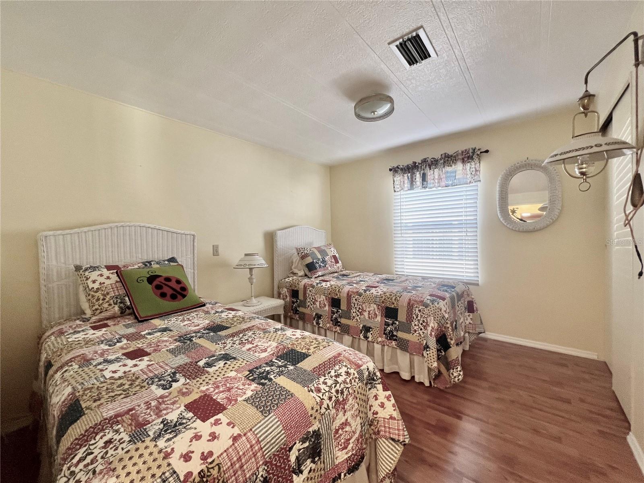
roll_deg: +0.8
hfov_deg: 106.2
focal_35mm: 13
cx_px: 322
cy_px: 242
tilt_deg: -1.2
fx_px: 242
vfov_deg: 89.9
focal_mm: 1.57
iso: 160
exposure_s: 1/60
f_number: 1.8
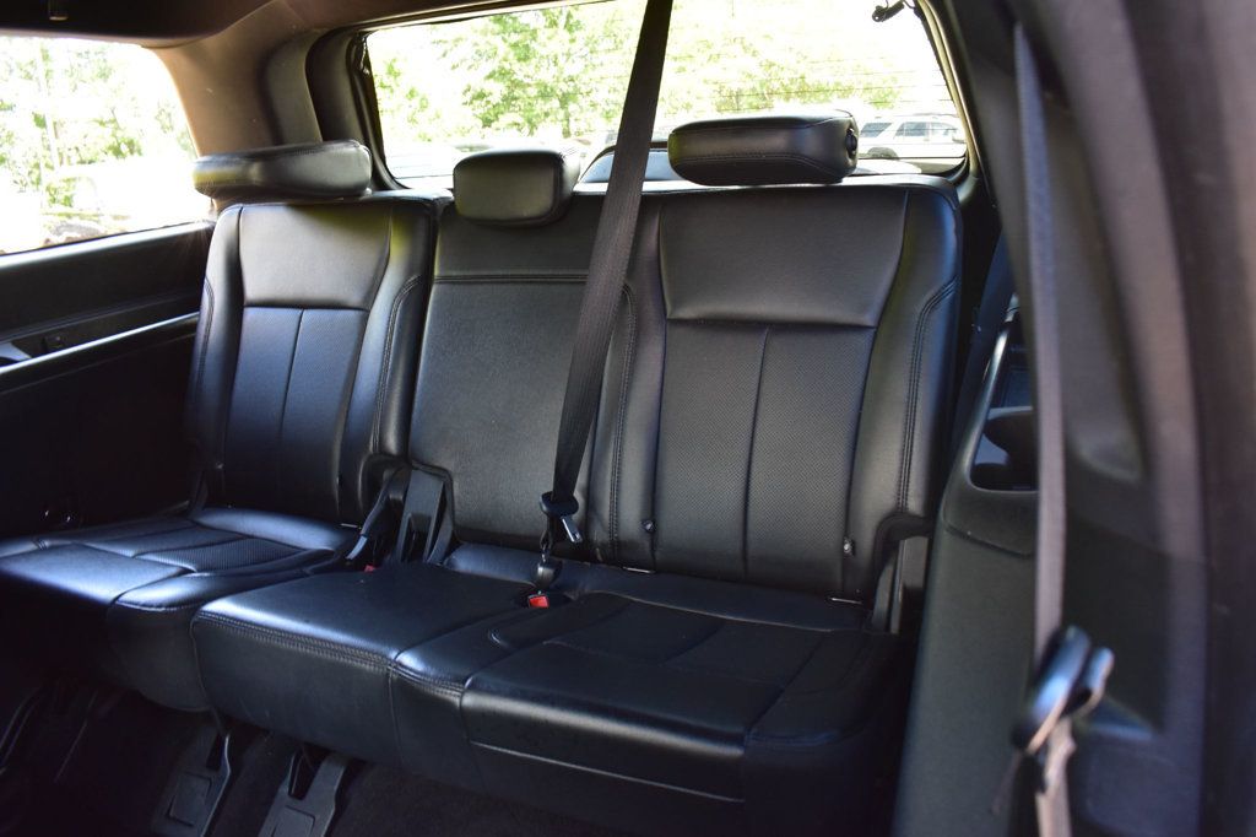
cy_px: 418
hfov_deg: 67.4
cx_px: 628
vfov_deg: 47.9
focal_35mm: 27
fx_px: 942
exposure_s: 1/15
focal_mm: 18
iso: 1000
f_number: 6.3
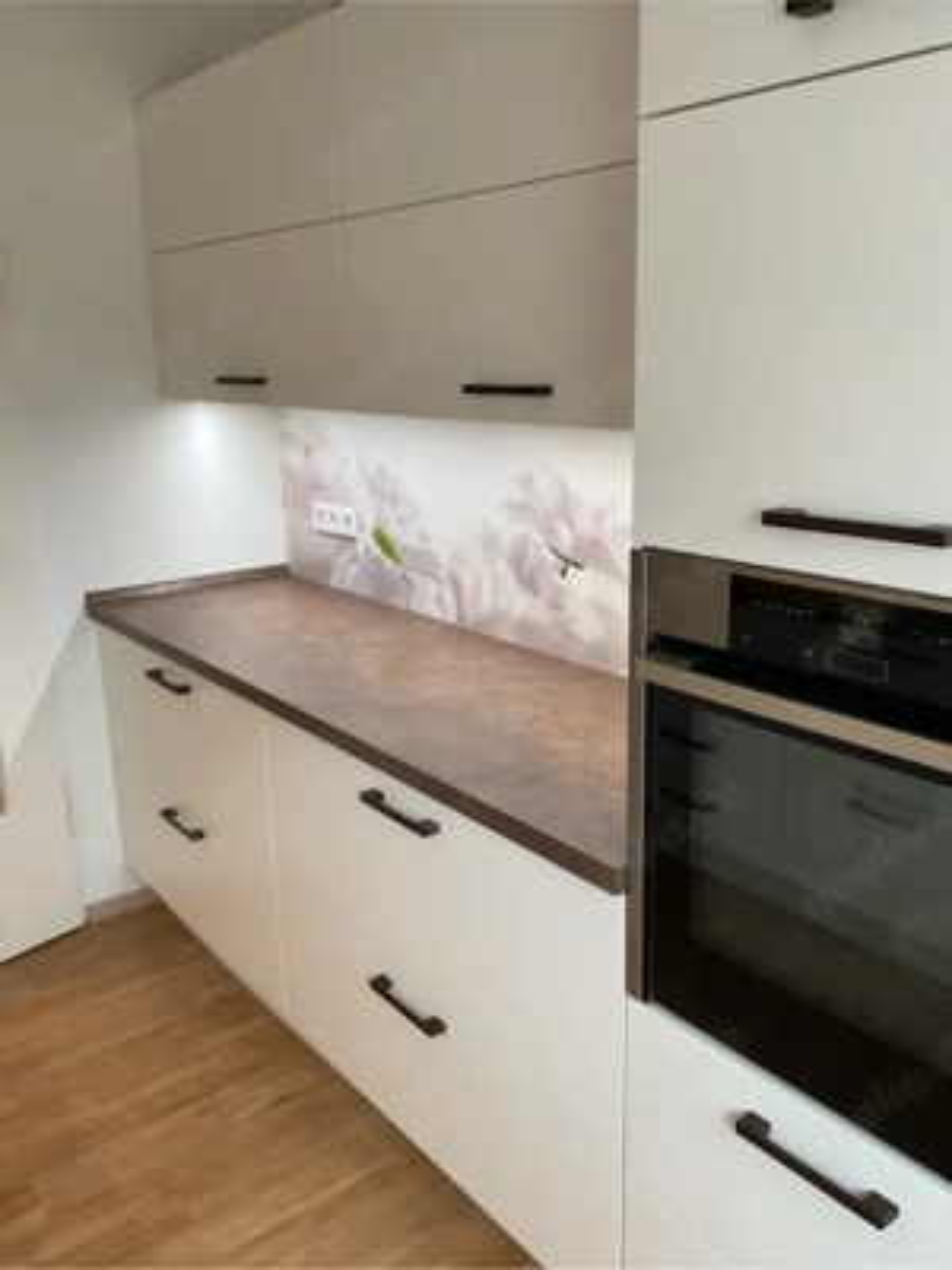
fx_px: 1063
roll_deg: +1.8
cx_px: 476
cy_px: 635
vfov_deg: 61.7
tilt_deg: -15.2
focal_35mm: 29
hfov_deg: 48.2
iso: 64
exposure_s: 1/60
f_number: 1.8
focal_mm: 3
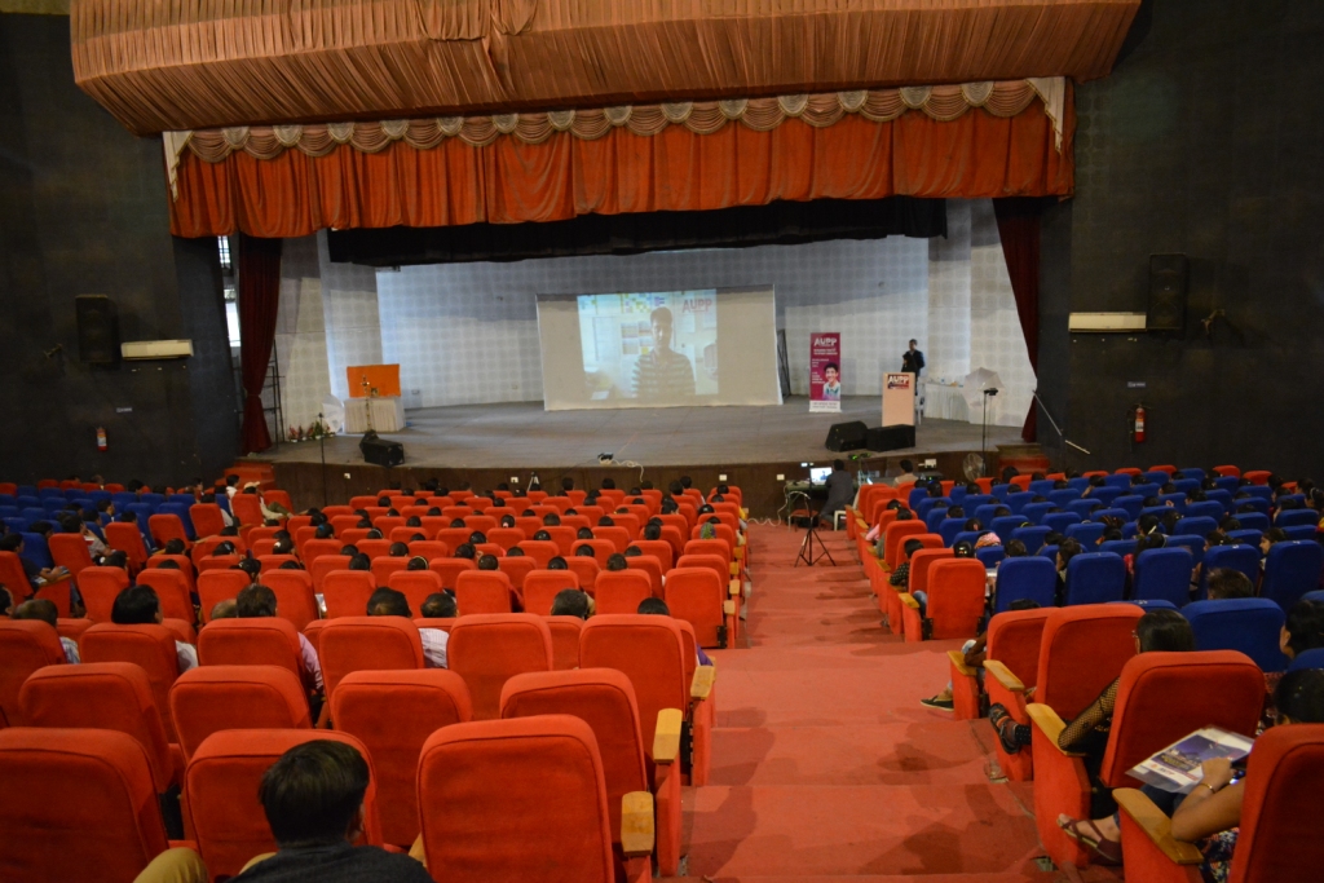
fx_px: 993
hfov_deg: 67.4
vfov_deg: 47.9
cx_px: 662
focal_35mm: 27
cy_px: 442
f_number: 3.5
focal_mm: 18
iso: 3200
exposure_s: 1/20
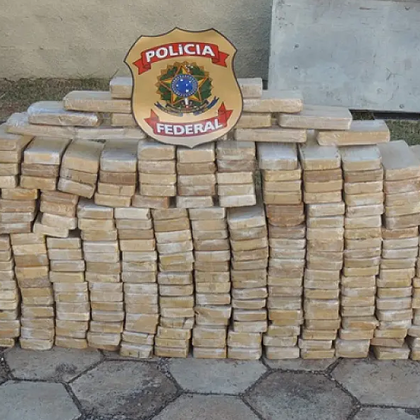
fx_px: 700
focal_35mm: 51
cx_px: 176
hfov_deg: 33.3
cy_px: 210
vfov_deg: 33.4
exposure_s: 1/200
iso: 100
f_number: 3.4
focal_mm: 7.6
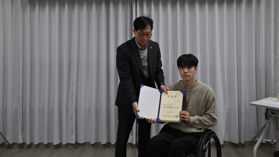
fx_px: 296
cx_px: 150
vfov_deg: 29.6
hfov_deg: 50.4
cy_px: 58
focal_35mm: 40
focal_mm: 34
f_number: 4
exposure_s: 1/125
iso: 450
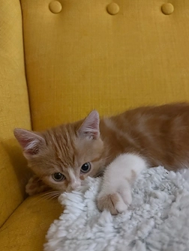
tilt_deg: -16.5
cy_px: 126
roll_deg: +0.6
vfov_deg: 58.3
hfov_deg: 45.5
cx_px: 104
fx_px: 225
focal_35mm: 31
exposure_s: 1/25
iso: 800
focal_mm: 5.96
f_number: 1.6
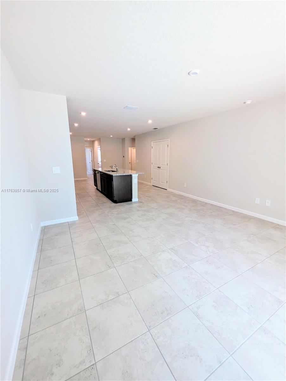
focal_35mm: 13
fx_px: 143
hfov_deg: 90.0
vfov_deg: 106.1
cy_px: 190
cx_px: 143
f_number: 2.2
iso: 167
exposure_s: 1/120
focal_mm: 1.95
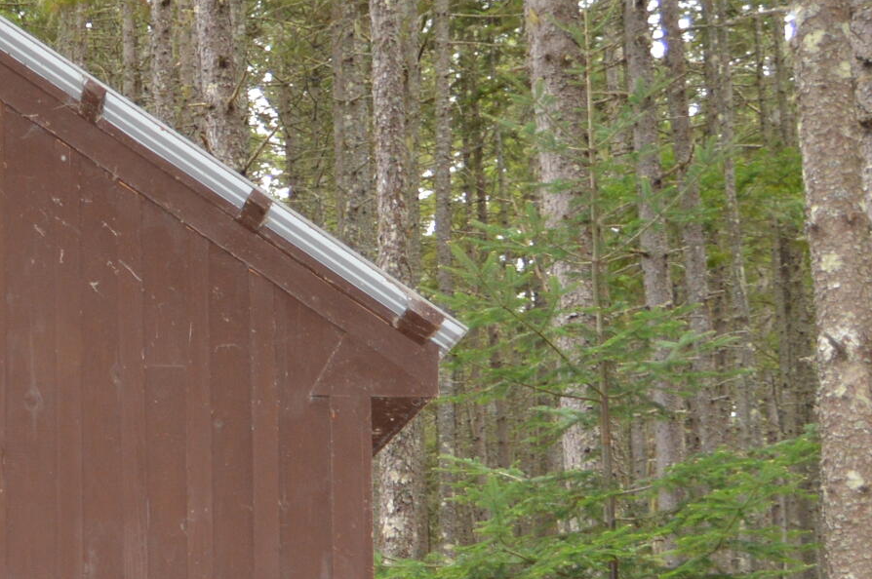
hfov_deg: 19.5
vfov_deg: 14.0
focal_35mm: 96
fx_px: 2315
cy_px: 586
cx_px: -301
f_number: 4
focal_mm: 19
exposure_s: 1/80
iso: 400
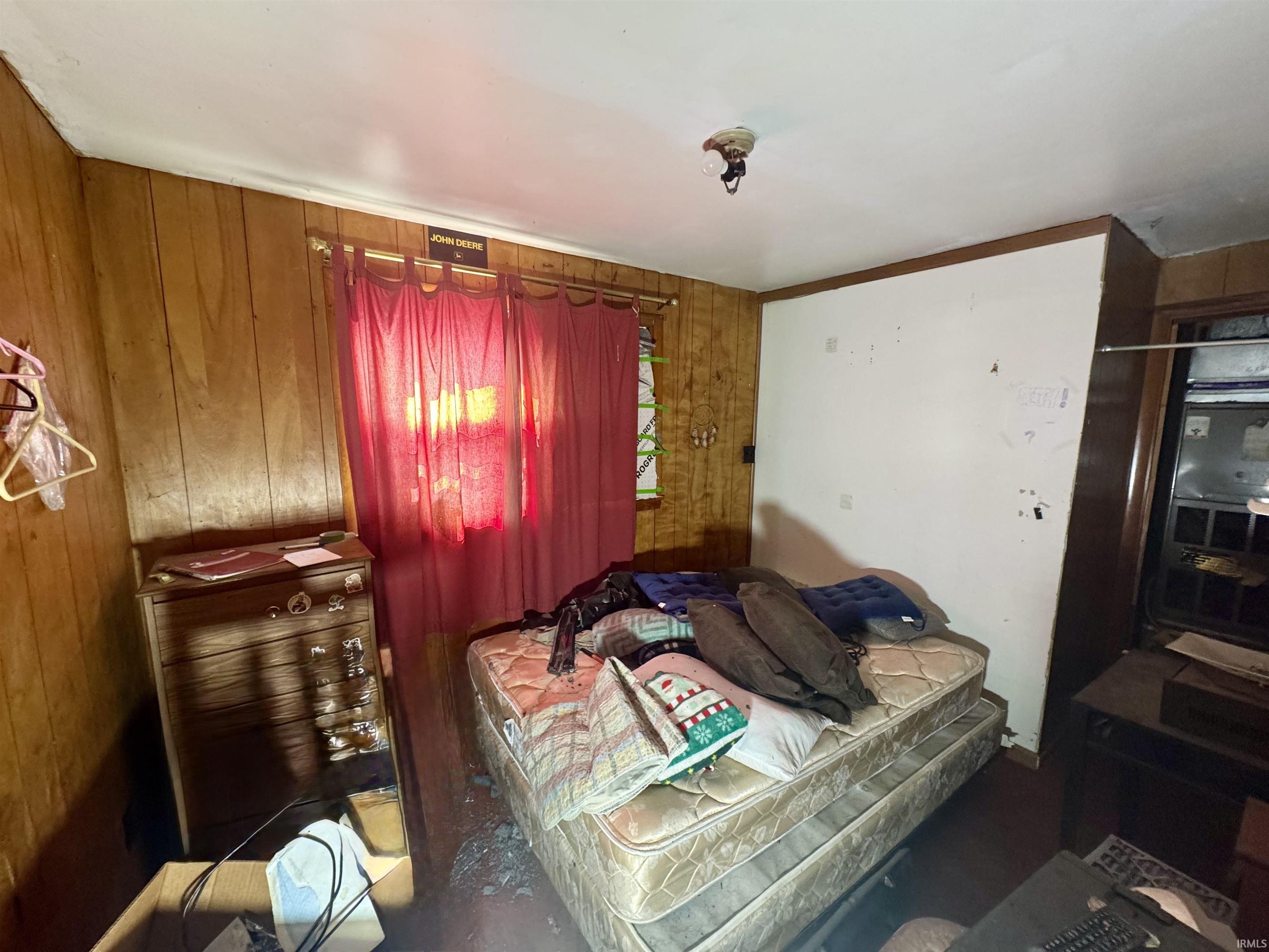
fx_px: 513
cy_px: 476
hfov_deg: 102.1
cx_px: 634
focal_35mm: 14
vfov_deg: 85.7
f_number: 2.2
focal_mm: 2.22
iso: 320
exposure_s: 1/70
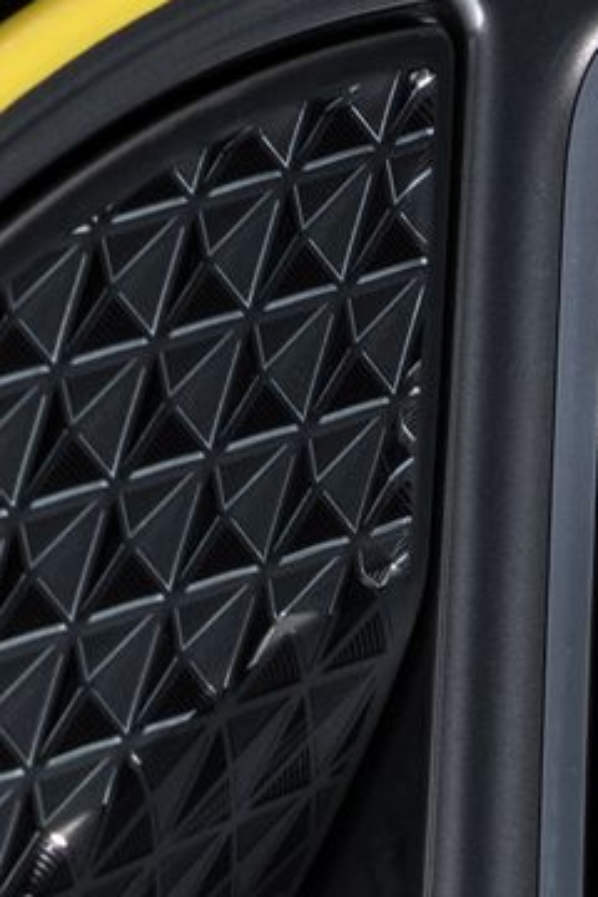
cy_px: 2250
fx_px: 11286
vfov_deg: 4.4
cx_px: 635
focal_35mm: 453
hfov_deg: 3.0
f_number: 11
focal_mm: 85
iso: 250
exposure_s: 1/2
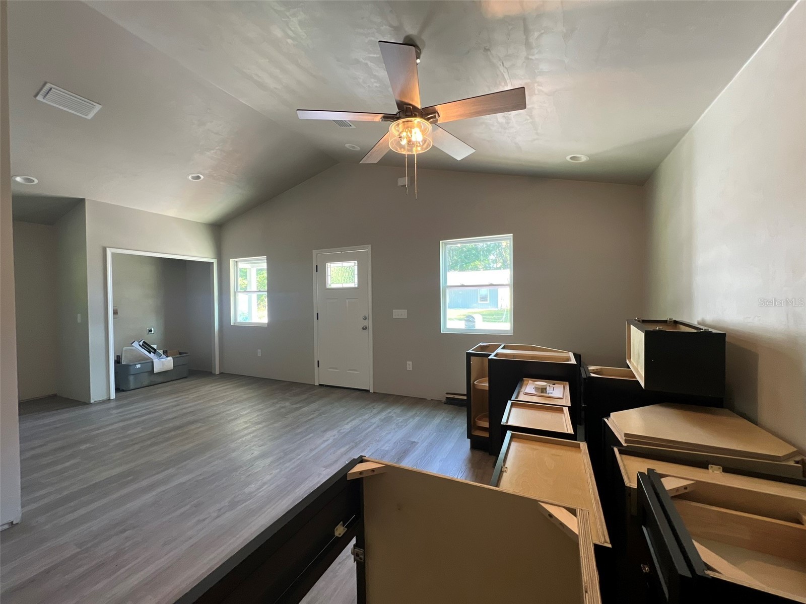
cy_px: 302
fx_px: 303
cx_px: 403
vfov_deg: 89.9
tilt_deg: -1.1
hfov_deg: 106.2
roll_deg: +1.0
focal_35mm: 13
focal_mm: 1.57
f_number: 1.8
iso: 160
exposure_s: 1/60
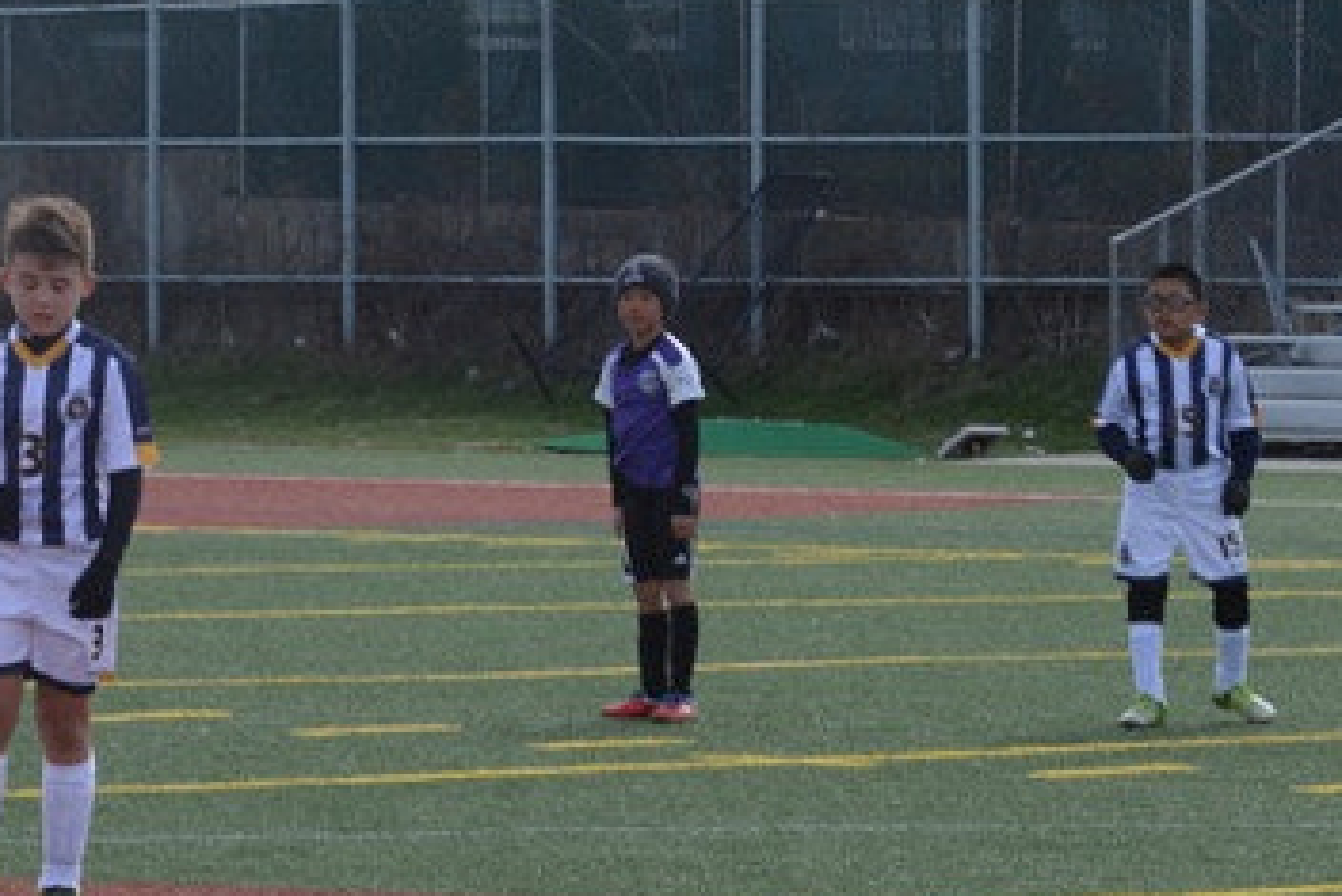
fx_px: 11859
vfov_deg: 4.3
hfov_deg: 6.5
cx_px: 168
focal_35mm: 318
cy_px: 547
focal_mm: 70
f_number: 22
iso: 140
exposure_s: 1/30
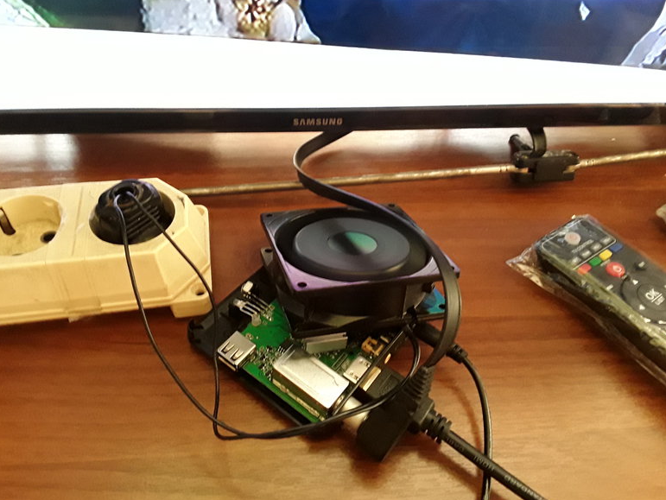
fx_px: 539
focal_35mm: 28
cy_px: 244
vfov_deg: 49.8
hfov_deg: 63.4
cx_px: 323
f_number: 1.9
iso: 320
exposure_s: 1/17
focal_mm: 2.91
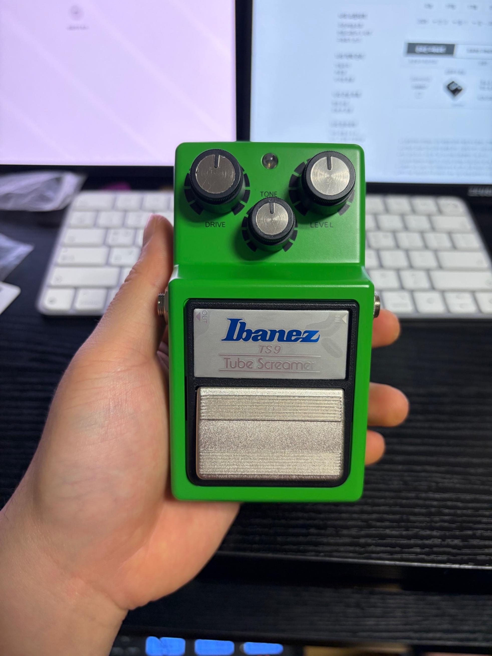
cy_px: 328
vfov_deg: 67.3
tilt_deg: -47.3
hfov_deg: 53.1
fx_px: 493
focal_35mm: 26
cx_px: 246
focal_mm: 5.96
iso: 200
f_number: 1.6
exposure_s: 1/120
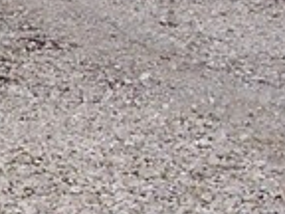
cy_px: 168
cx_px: -497
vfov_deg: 5.5
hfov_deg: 6.8
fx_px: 2231
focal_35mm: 271
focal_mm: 8
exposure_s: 1/1000
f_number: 4.8
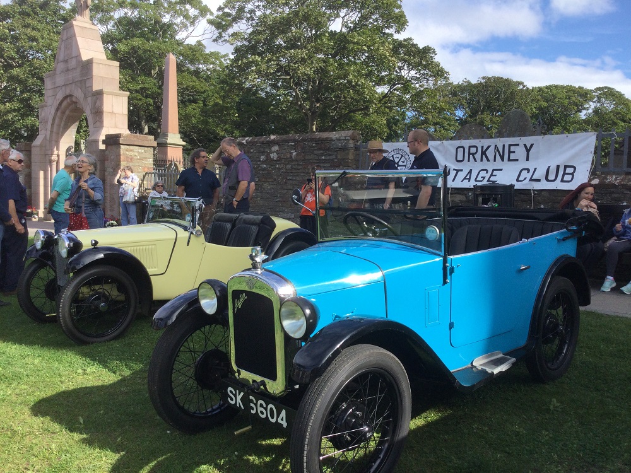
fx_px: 565
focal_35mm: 31
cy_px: 236
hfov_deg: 58.4
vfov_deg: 45.4
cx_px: 316
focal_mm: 3.3
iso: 25
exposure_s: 1/783
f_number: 2.4
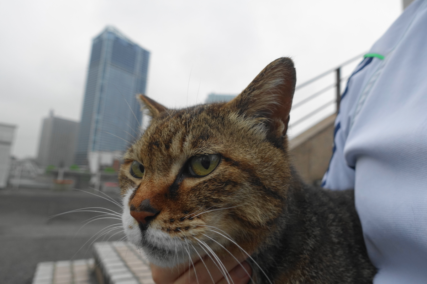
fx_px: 285
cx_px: 214
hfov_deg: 73.7
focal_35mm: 24
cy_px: 142
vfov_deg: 53.1
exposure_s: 1/125
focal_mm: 8.8
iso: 200
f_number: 3.5
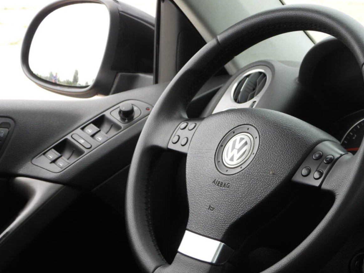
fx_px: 1167
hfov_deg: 17.7
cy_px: 165
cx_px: 241
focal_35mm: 111
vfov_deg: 13.3
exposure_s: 1/160
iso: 100
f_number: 3.5
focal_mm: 14.4
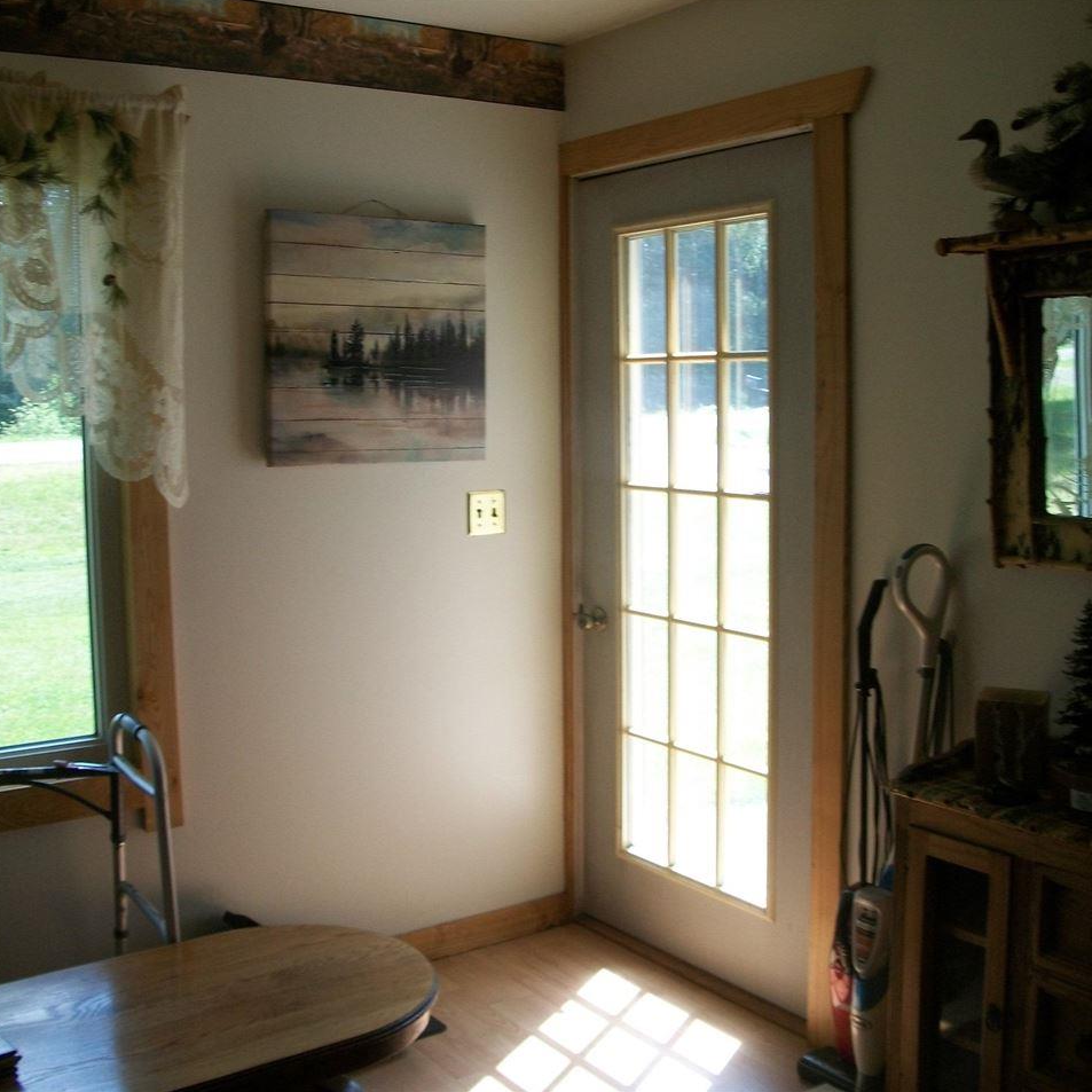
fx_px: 1356
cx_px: 542
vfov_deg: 43.9
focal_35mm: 38
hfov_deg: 43.9
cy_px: 543
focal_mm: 5.7
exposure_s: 1/125
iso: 80
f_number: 2.9
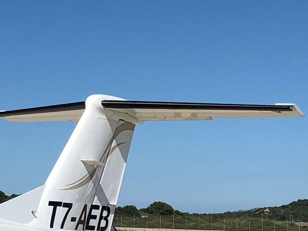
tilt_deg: +7.8
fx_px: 1192
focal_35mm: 134
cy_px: 124
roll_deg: -1.5
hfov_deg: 14.5
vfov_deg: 11.1
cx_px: -3
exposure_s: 1/3690
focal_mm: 4
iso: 20
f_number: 1.8
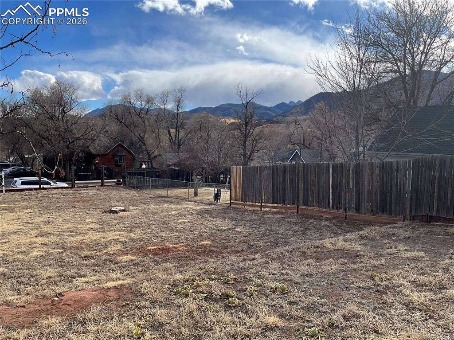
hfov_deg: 61.7
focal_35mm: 29
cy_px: 170
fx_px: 380
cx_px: 227
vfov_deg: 48.2
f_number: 1.8
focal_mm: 3
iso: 25
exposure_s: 1/1786
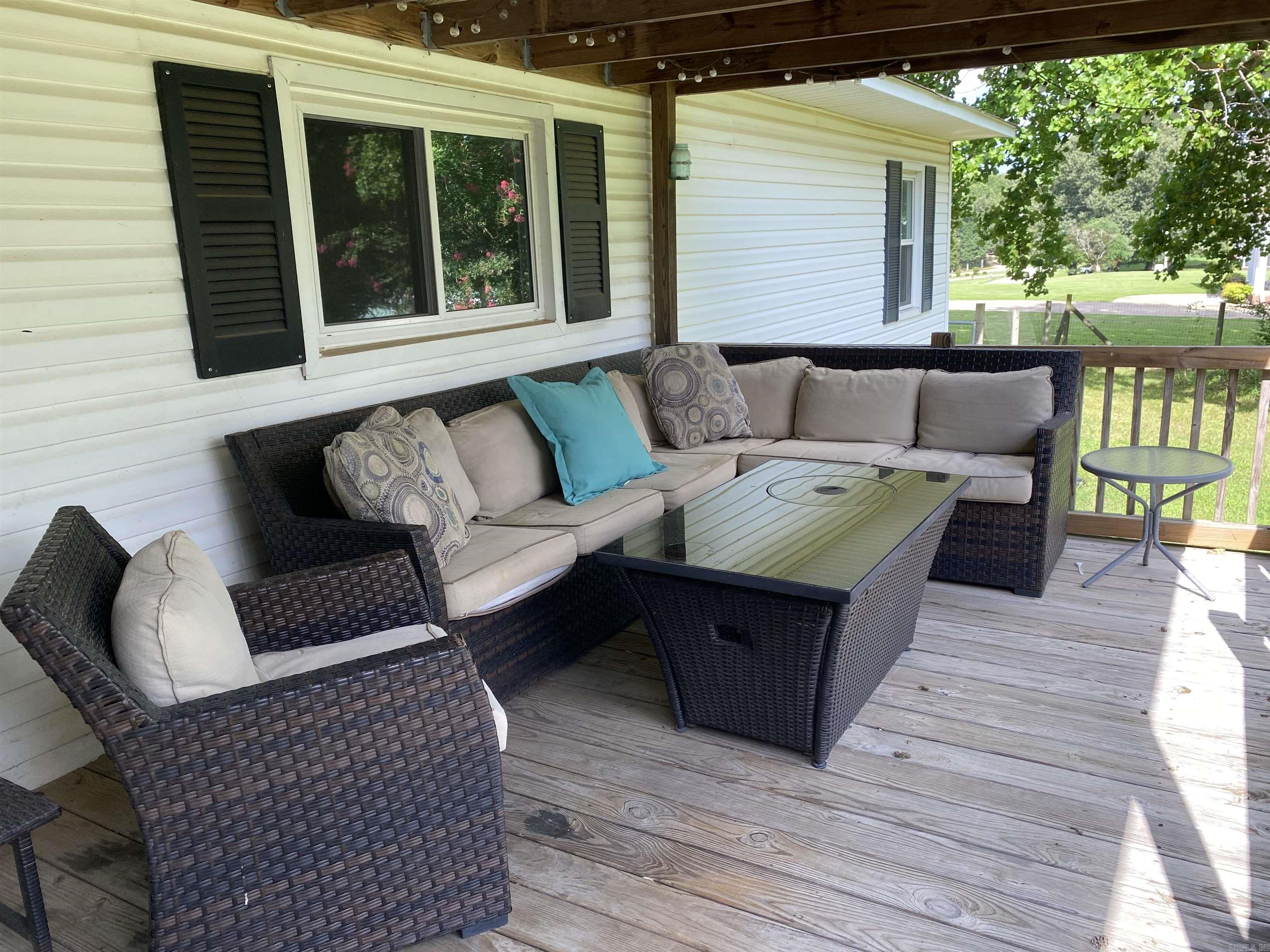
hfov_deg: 67.3
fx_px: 954
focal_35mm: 26
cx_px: 635
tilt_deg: -13.2
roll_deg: +2.5
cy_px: 476
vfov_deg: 53.1
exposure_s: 1/222
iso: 32
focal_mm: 4.25
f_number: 1.8
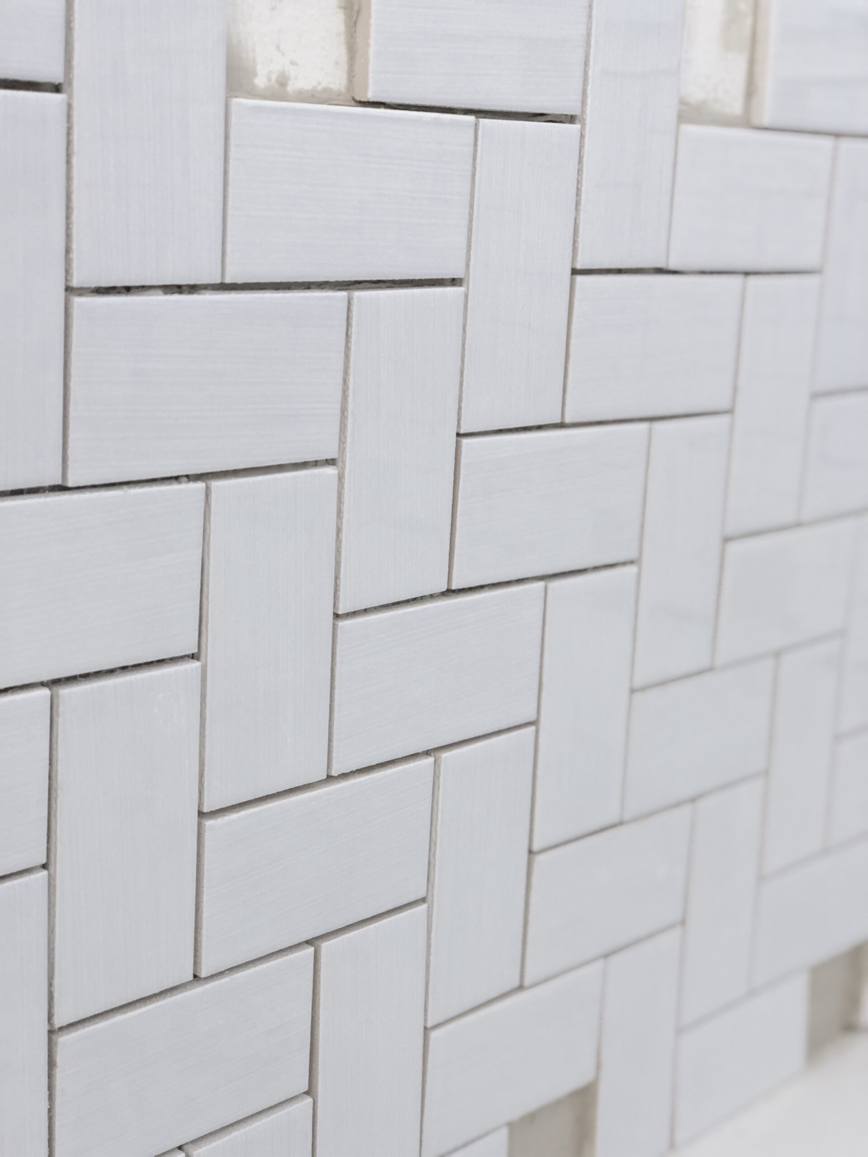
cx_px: 434
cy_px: 578
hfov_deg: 25.7
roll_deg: -2.9
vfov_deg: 33.8
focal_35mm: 57
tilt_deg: -13.0
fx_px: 1906
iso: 100
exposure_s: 1/60
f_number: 2.8
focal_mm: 6.6
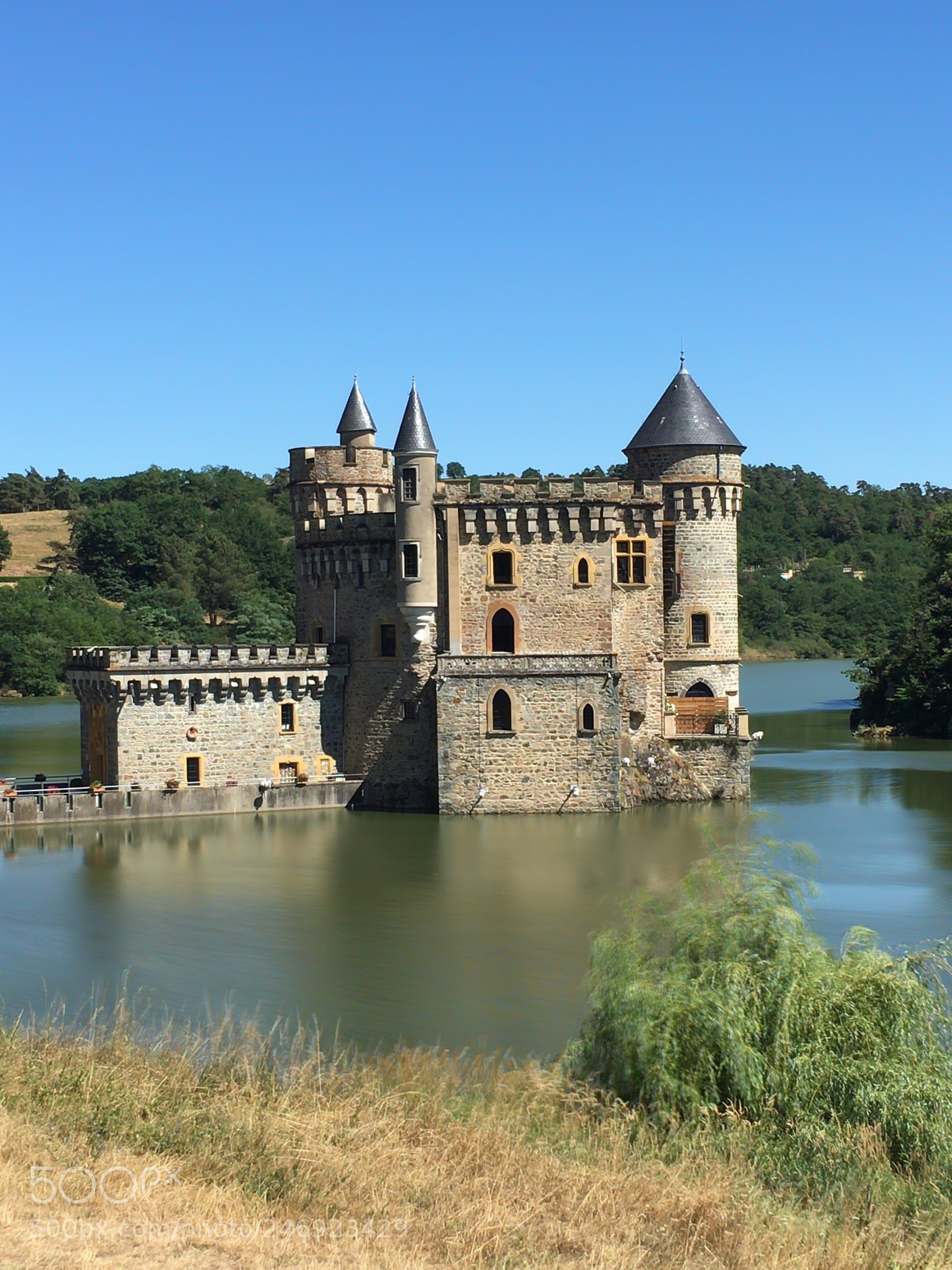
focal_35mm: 30
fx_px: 1100
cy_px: 636
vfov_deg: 60.0
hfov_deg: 46.8
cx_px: 471
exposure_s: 1/1399
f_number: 2.2
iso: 25
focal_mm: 4.15
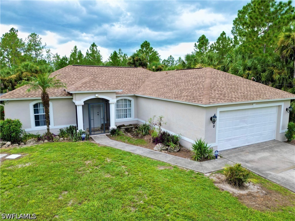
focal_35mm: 24
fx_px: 205
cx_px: 148
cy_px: 110
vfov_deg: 56.8
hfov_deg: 71.6
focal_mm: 6.72
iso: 100
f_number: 1.7
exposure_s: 1/1250
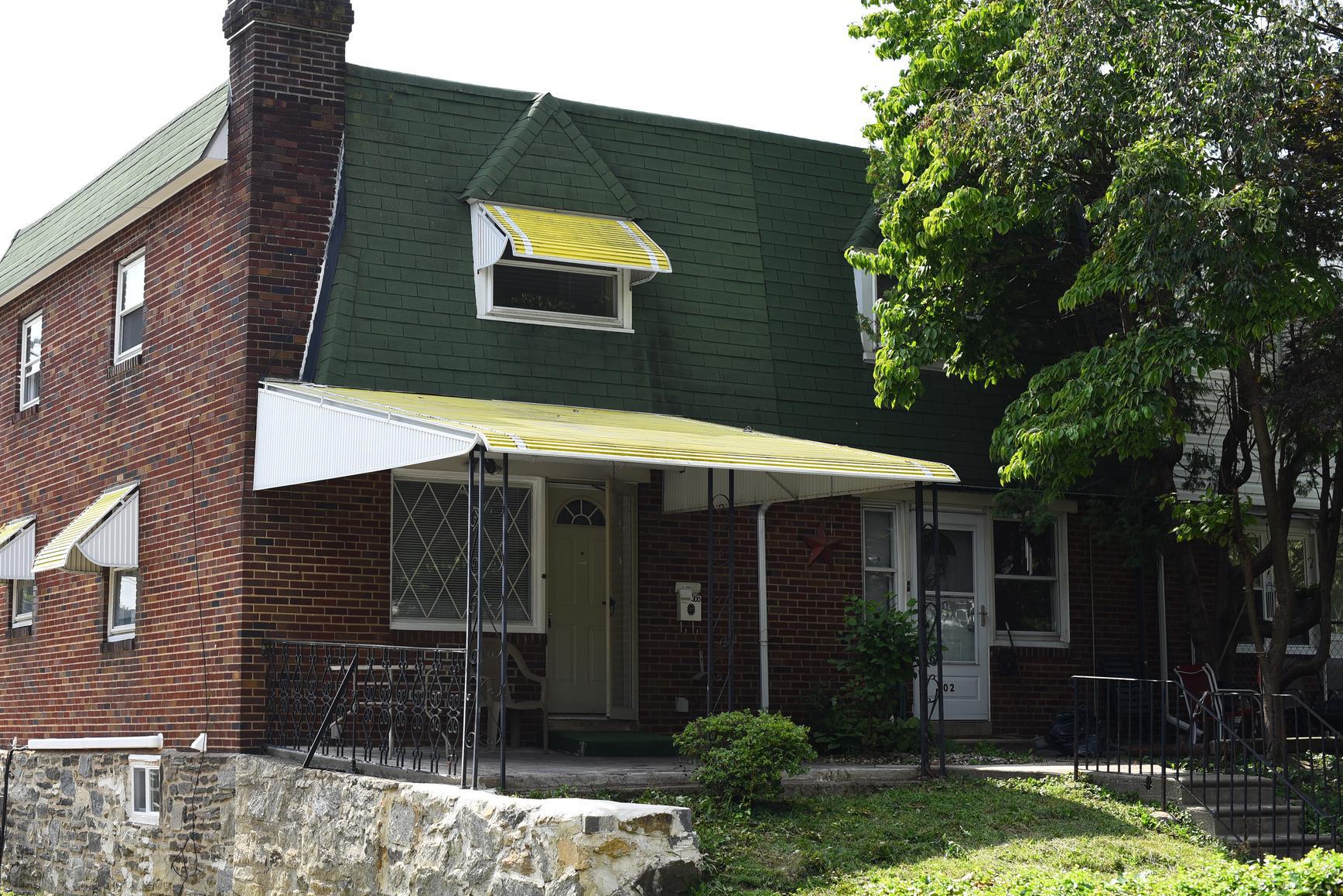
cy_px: 436
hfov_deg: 33.9
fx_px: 2201
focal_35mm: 59
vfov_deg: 23.0
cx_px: 558
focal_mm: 50
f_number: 5.6
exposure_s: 1/250
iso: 100
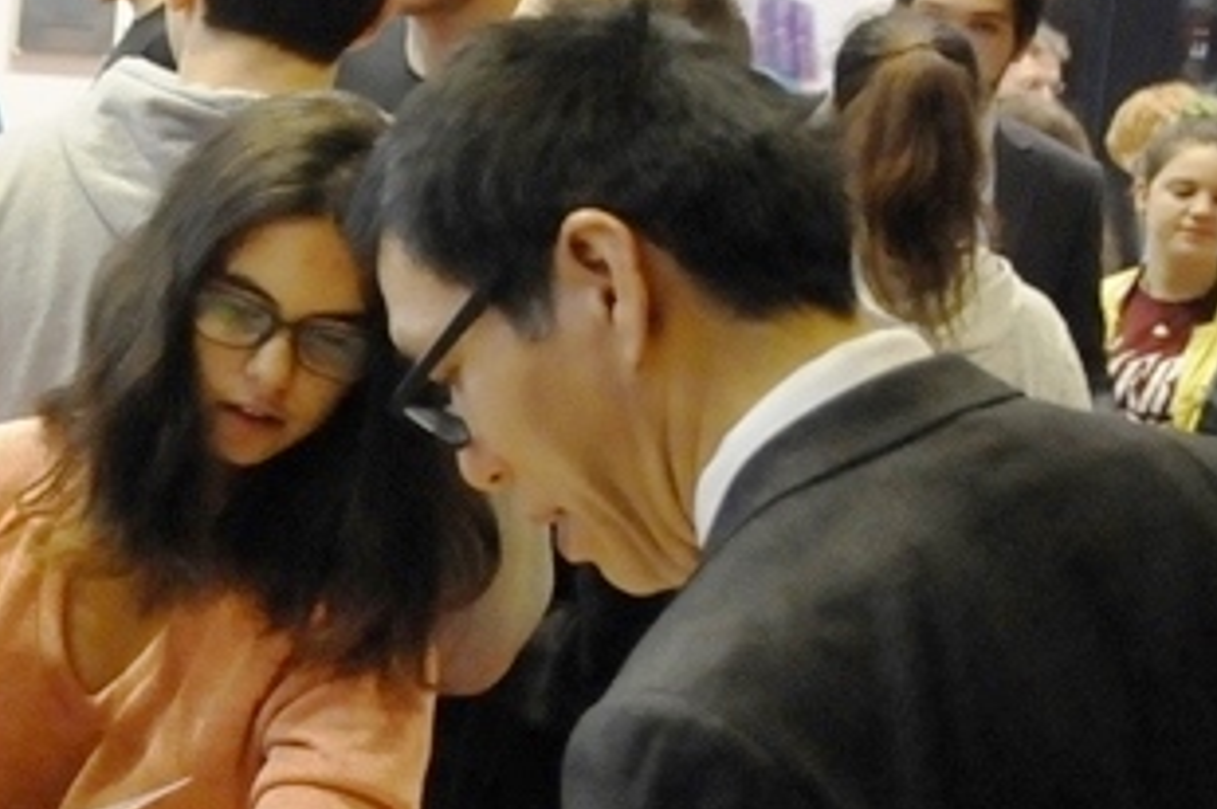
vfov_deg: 10.6
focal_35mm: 129
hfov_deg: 15.0
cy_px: 393
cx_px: -467
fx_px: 4356
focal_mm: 26
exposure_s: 1/80
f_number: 4
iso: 3200
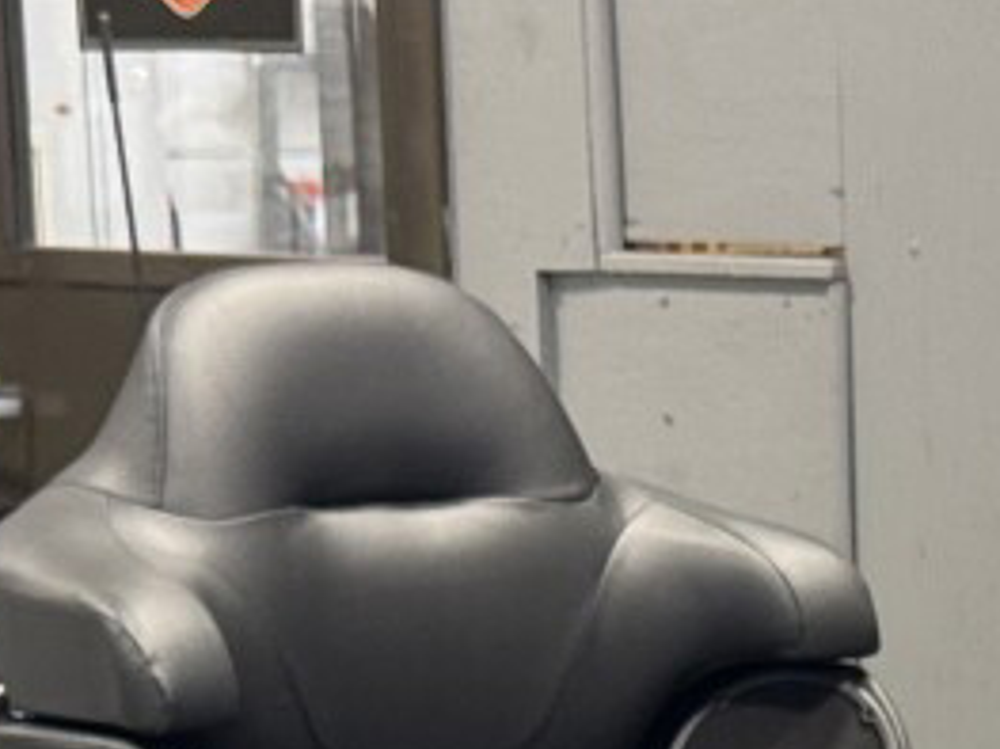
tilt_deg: -12.0
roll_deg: -0.4
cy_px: 1350
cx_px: 1363
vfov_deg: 7.4
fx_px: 5631
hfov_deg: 9.9
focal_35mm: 195
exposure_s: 1/40
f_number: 1.78
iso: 250
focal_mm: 6.76
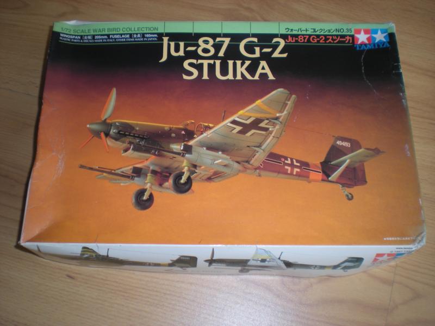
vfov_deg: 37.7
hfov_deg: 49.0
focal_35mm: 38
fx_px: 478
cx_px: 218
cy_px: 163
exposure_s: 1/43.7
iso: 64
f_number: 3.1
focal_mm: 6.3
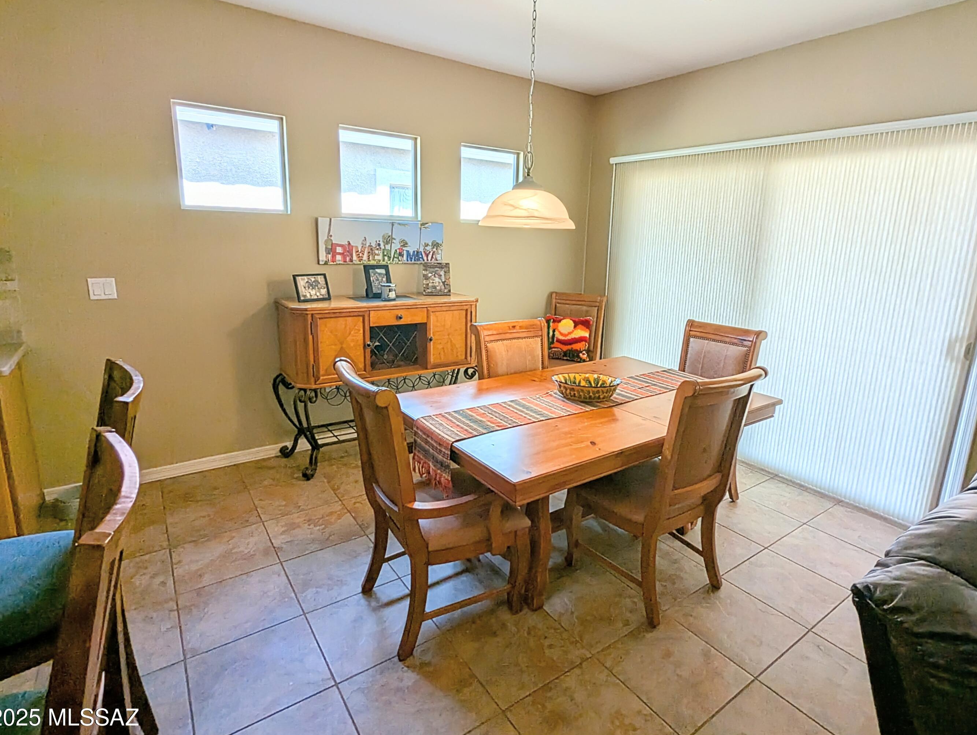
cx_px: 520
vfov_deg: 71.6
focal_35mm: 18
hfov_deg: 87.6
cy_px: 342
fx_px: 509
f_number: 2.2
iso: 40
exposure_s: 1/127
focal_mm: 2.35
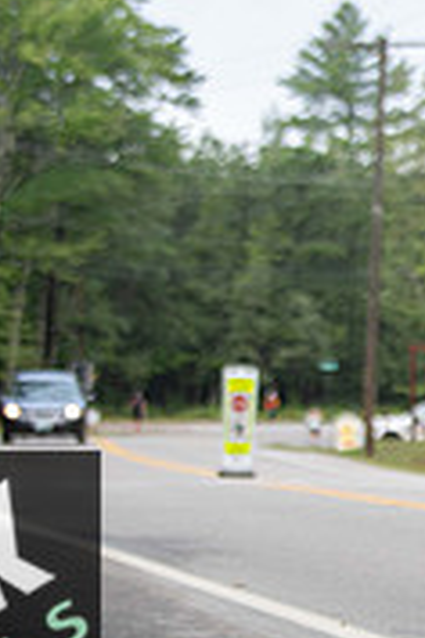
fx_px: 4073
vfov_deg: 8.9
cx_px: 634
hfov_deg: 5.9
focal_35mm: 230
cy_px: 265
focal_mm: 70
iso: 250
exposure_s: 1/400
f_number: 3.5
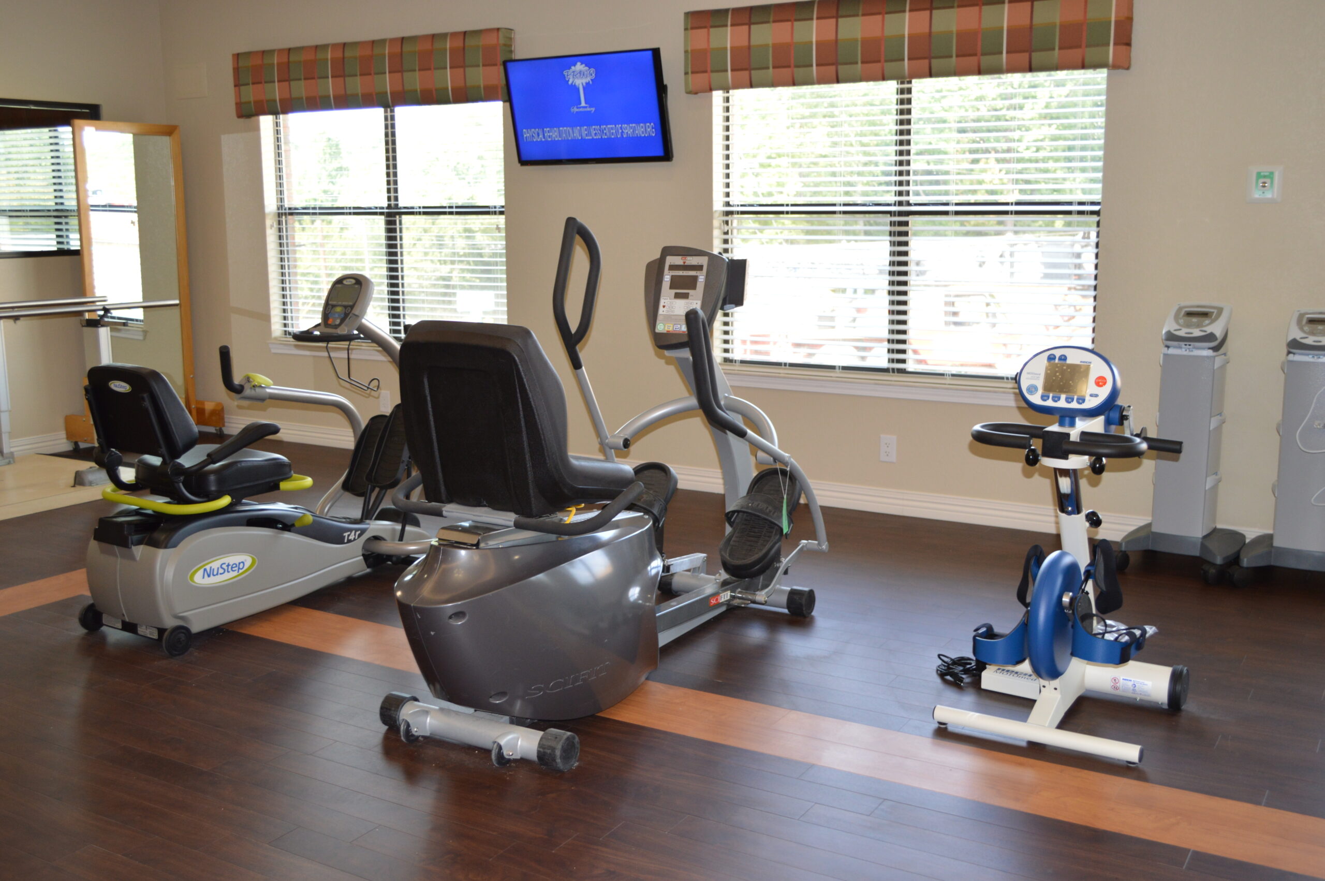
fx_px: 1324
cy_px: 440
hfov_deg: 53.2
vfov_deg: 36.8
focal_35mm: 36
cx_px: 662
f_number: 4
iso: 400
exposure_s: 1/80
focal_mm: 24
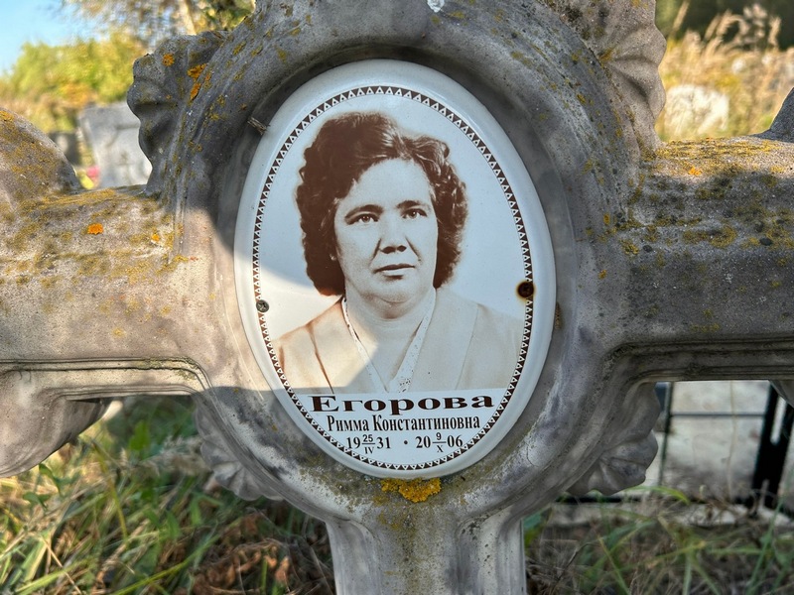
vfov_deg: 53.1
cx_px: 397
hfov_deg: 67.3
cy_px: 298
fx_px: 596
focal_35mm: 26
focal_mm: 5.7
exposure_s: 1/1779
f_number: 1.5
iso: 50
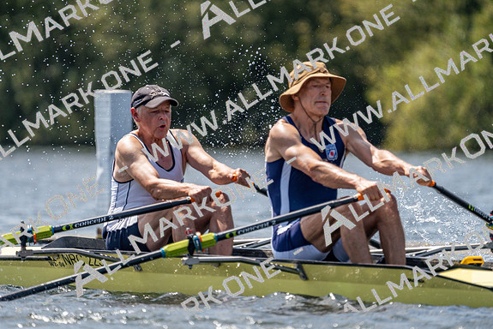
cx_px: 248
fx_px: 8289
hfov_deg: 3.4
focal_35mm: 605
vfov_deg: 2.3
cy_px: 165
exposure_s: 1/2000
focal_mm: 600
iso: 400
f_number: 6.3
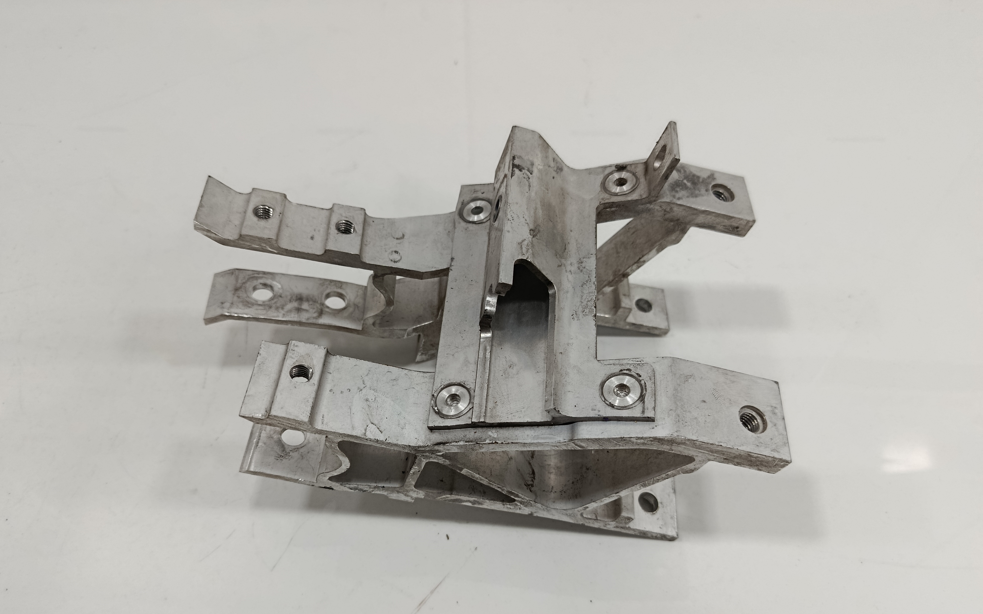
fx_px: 697
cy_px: 370
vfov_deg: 47.3
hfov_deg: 70.4
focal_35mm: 26
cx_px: 481
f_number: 1.7
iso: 783
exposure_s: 1/100
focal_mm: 5.24
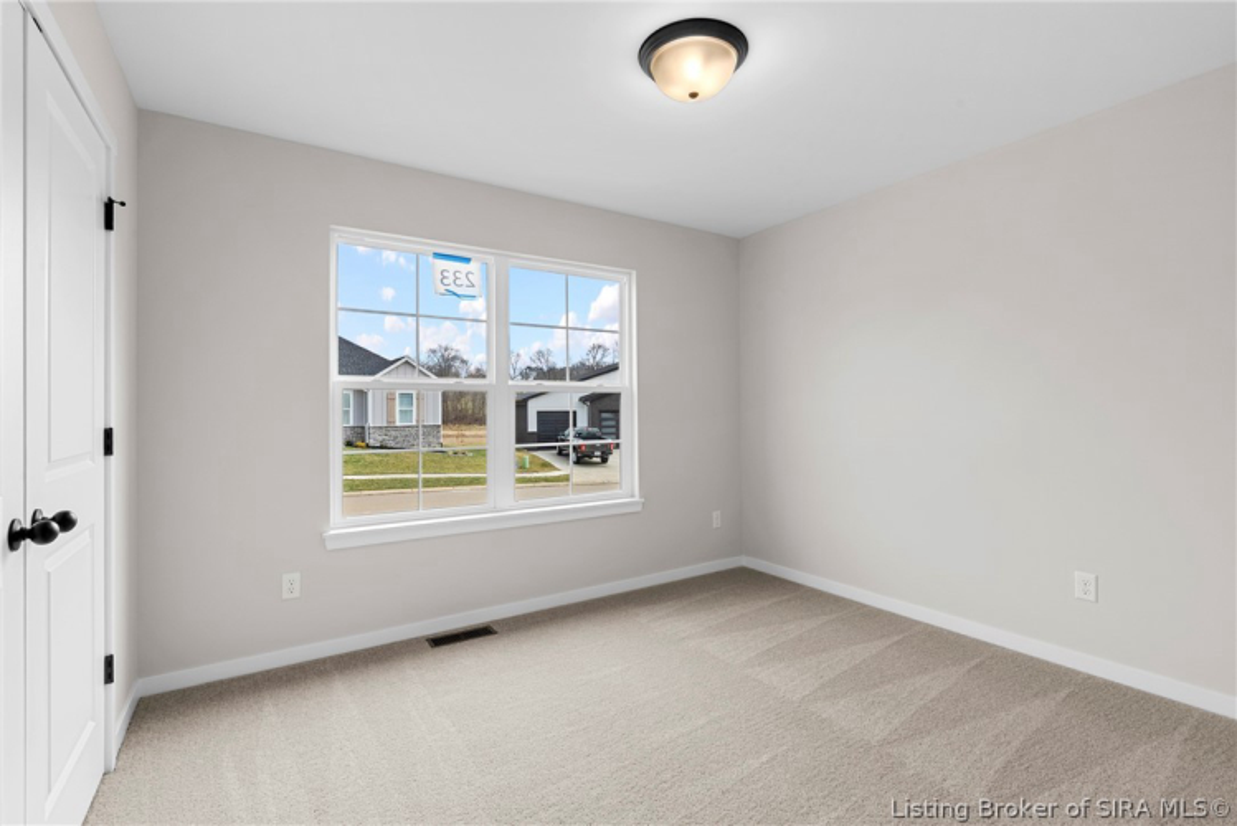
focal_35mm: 16
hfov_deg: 96.7
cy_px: 413
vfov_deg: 73.8
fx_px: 550
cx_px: 618
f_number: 11
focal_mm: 16
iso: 400
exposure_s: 1/25
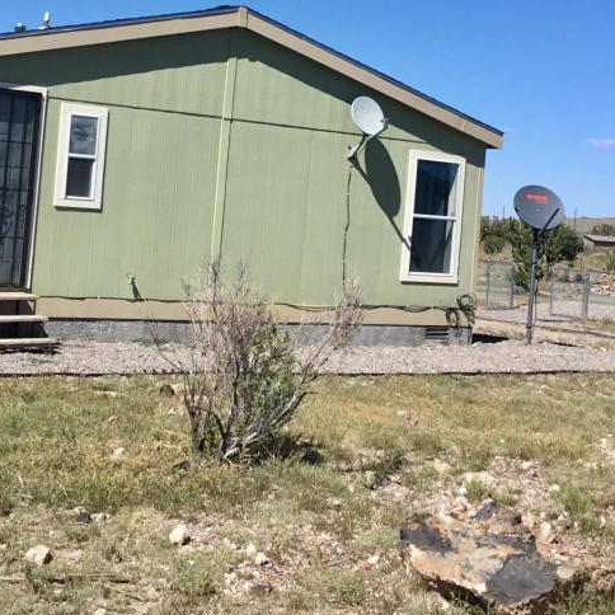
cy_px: 163
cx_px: 260
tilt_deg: +1.5
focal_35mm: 58
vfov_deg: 29.1
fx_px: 1166
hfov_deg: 29.5
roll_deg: +1.2
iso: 25
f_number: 2.4
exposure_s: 1/1988
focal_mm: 3.3
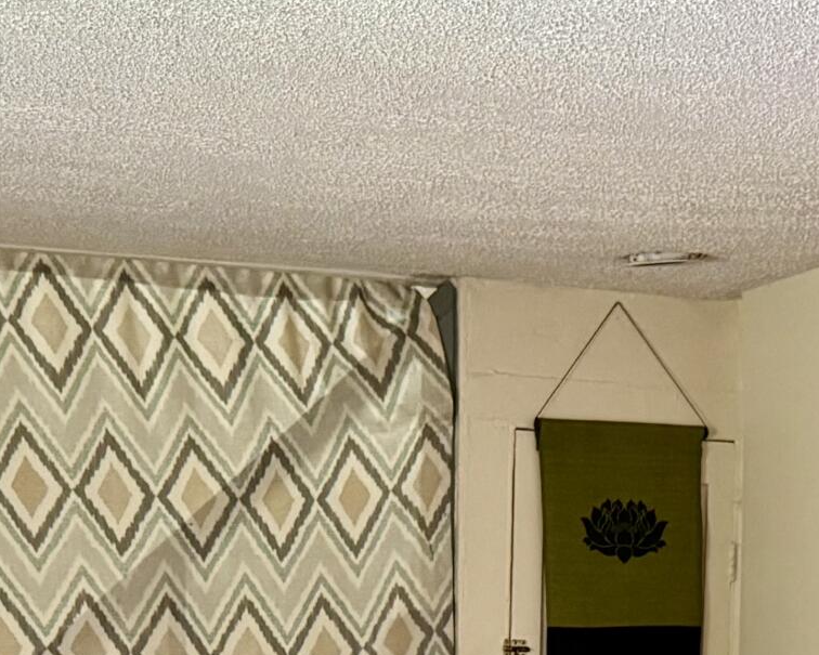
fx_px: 2255
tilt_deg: -9.6
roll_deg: -0.8
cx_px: 668
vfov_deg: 15.2
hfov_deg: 20.3
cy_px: 1021
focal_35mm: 93
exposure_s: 1/60
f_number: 1.78
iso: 500
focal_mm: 6.76
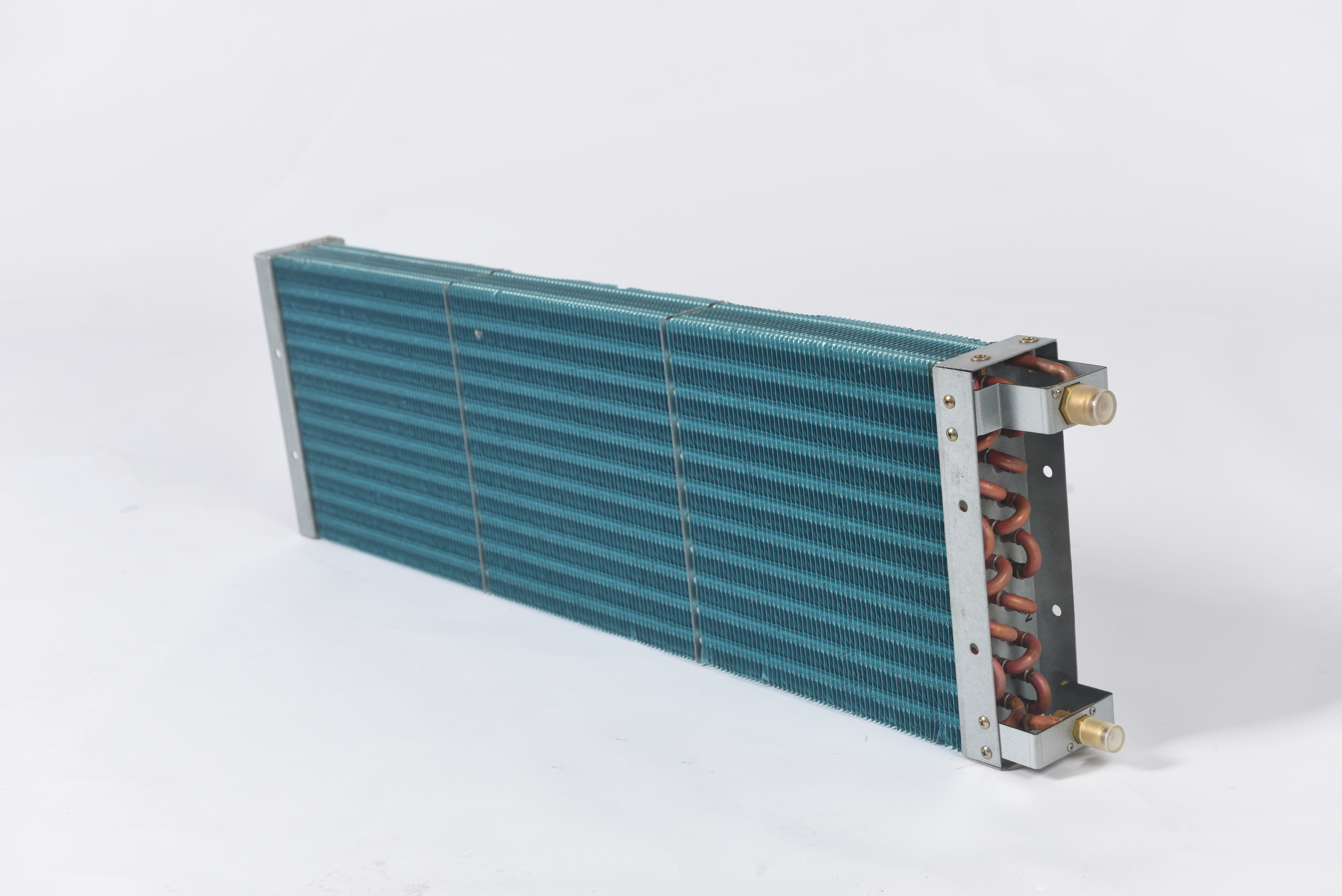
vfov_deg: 21.9
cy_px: 448
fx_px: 2312
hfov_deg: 32.4
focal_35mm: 62
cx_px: 671
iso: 160
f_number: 7.1
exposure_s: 1/80
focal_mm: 62
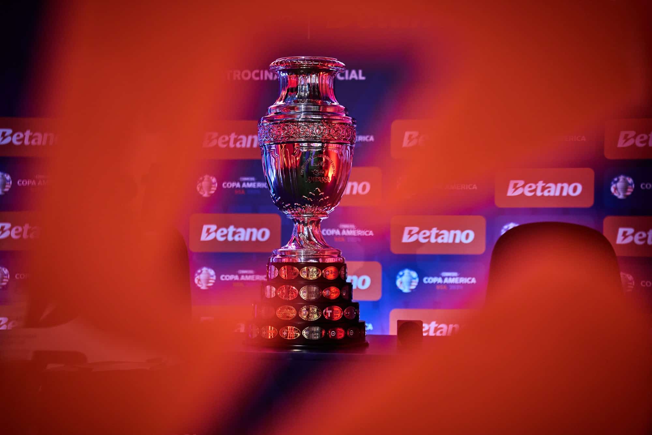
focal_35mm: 75
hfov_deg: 27.0
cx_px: 326
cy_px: 218
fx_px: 1358
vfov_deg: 18.2
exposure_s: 1/60
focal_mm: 75
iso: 2000
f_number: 2.8
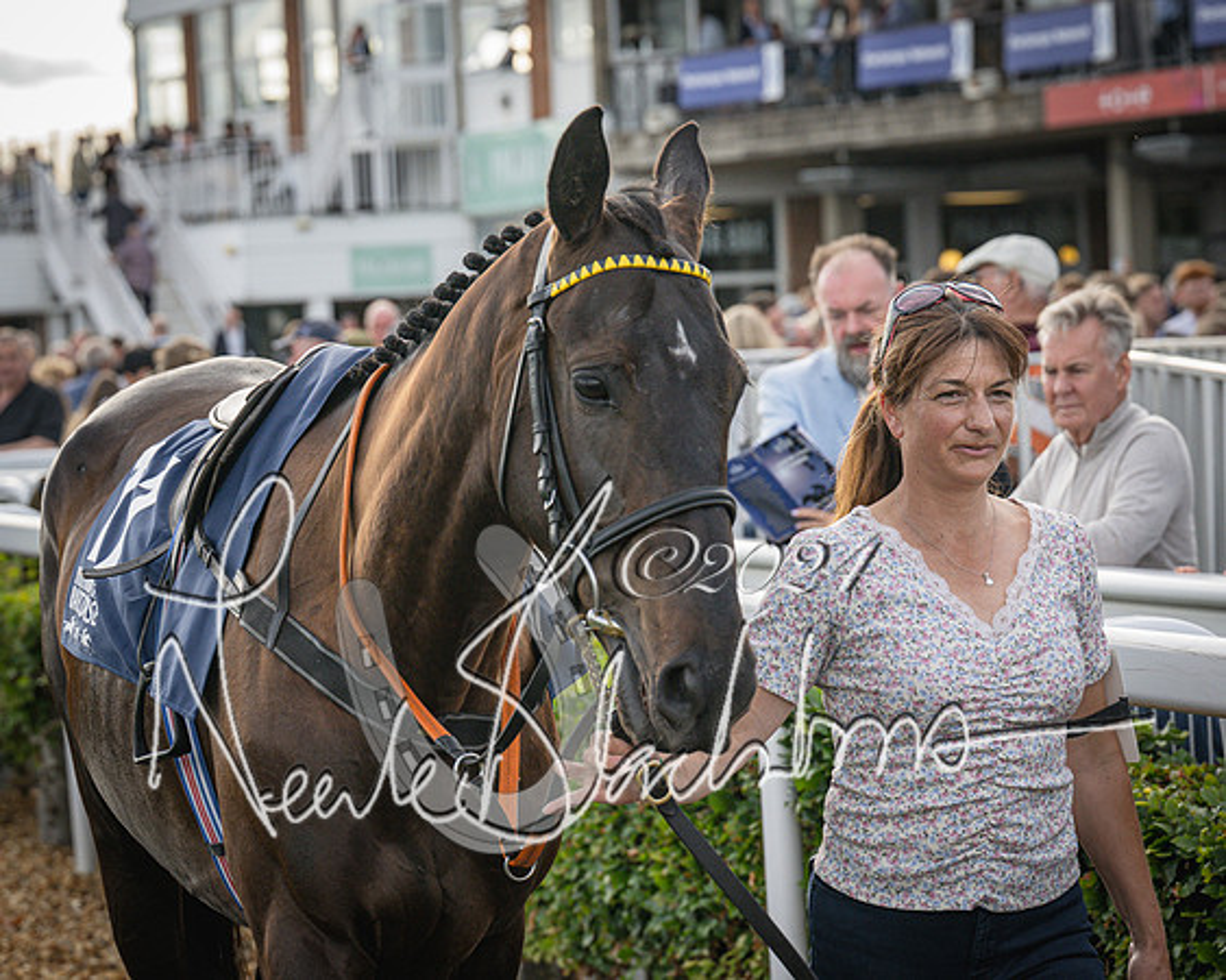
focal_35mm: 126
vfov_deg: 12.2
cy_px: 490
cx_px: 673
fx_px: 4577
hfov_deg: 15.3
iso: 400
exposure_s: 1/1250
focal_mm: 75
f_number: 4
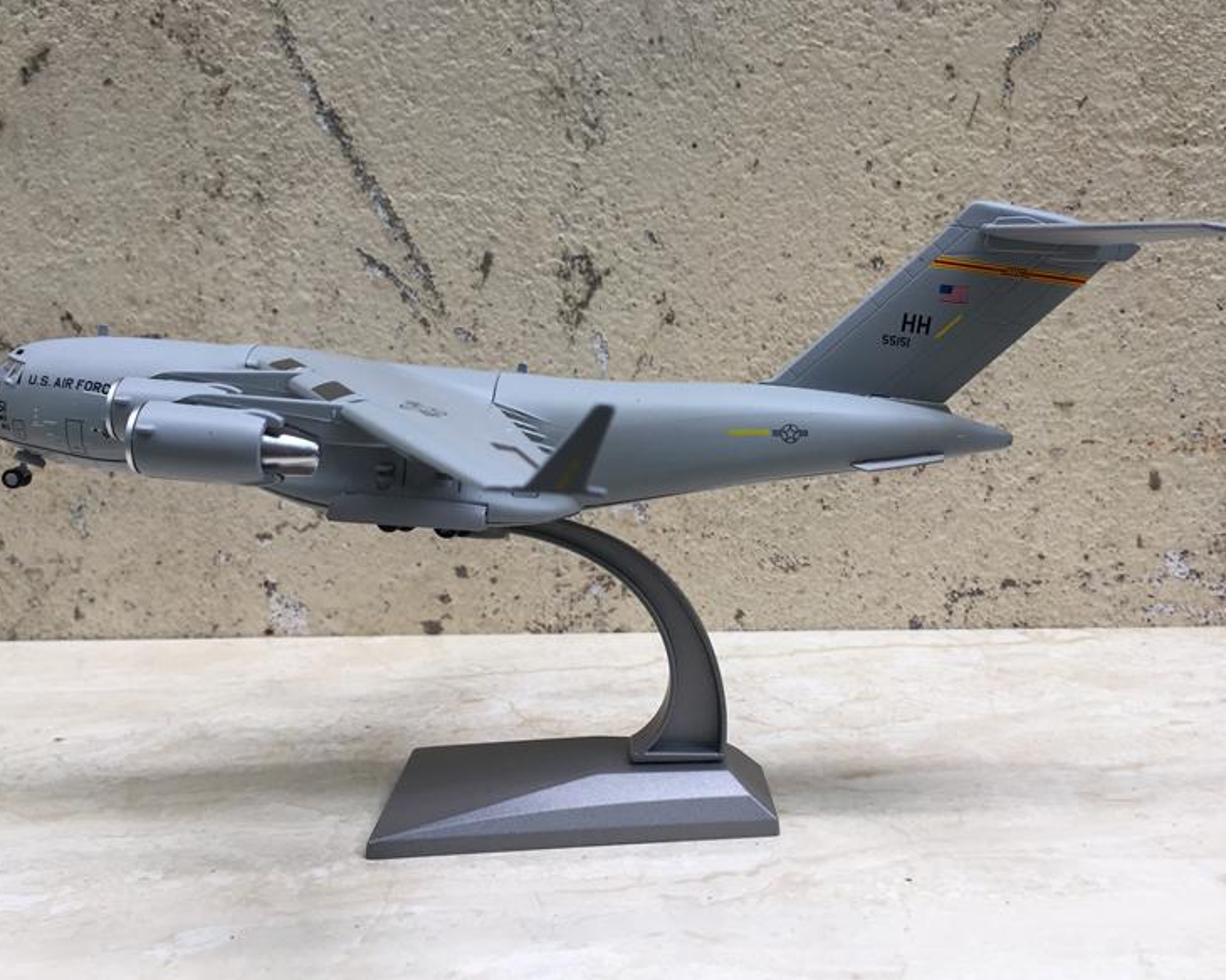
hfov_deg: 57.2
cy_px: 478
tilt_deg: -7.7
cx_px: 608
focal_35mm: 31
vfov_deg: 47.1
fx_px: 1125
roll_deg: -1.1
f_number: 2.2
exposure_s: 1/100
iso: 40
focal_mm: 4.15
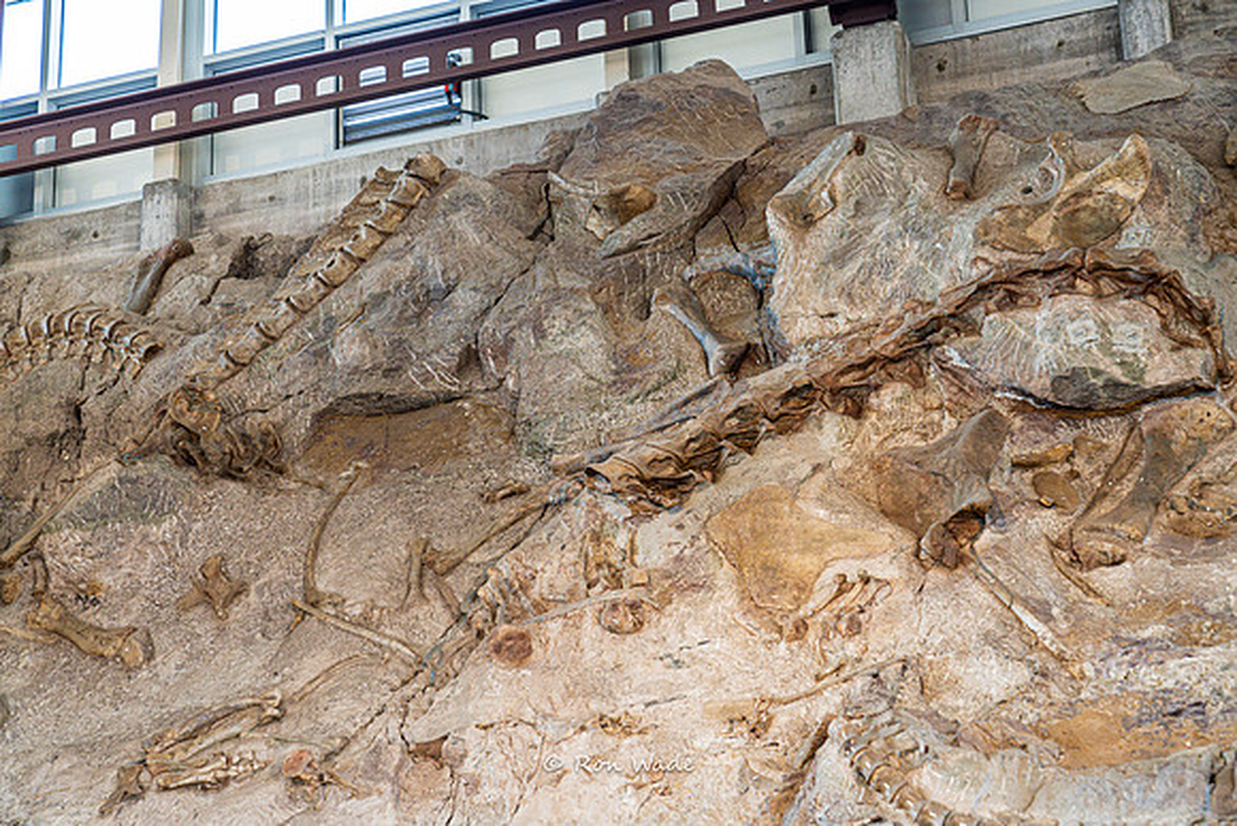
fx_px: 2406
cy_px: 413
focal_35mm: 70
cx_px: 618
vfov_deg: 19.5
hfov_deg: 28.8
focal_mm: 70
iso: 1600
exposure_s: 1/160
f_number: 4
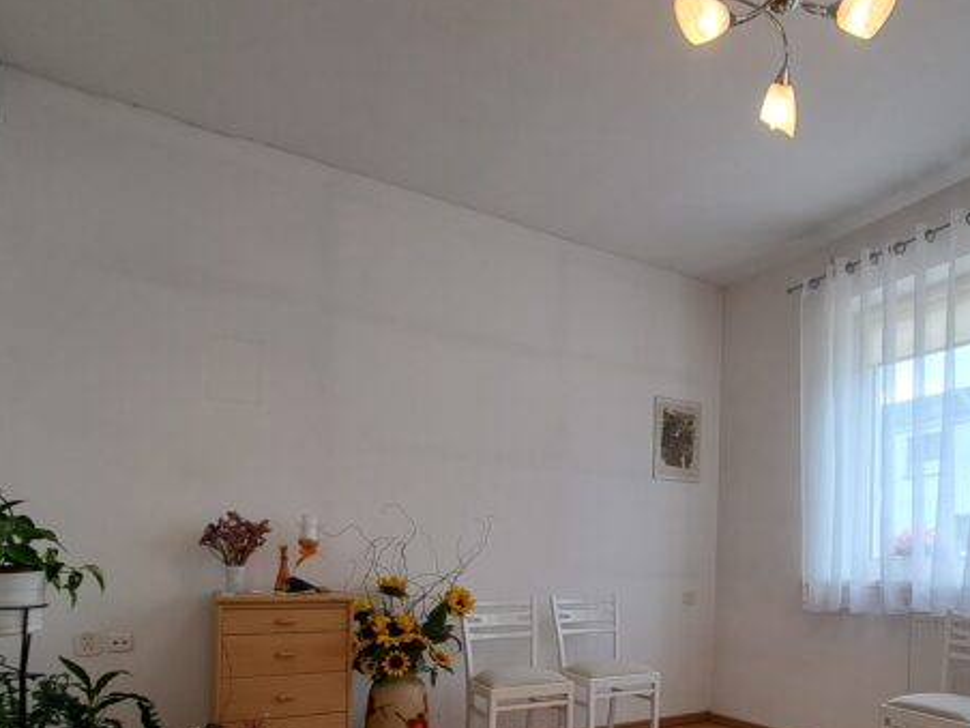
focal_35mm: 23
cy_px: 560
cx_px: 648
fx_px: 644
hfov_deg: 71.7
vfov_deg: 55.6
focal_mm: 1.74
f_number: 2.2
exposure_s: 1/50
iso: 50
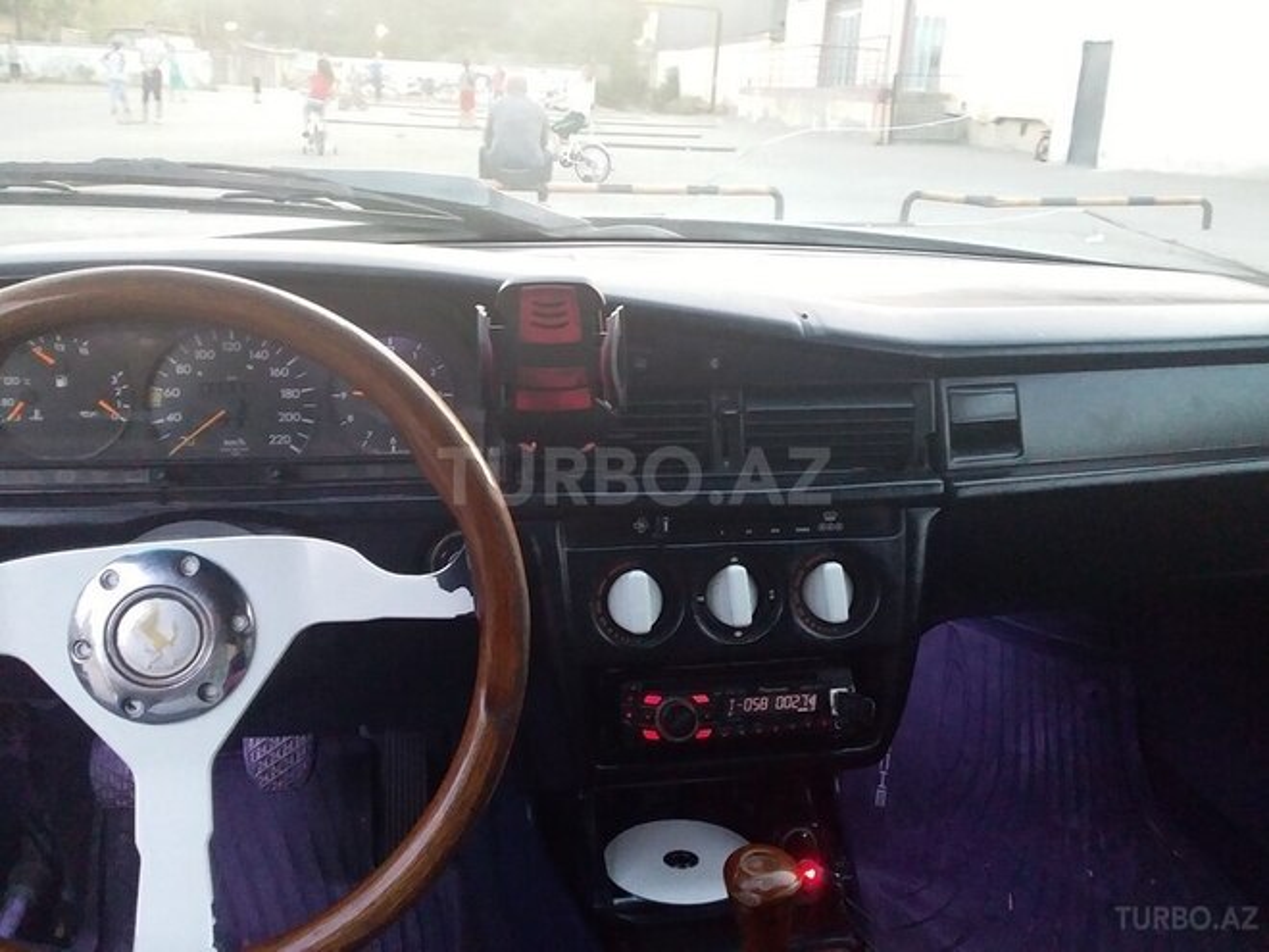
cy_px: 476
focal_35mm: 31
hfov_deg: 58.4
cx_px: 634
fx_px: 1136
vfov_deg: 45.4
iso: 200
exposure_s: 1/60
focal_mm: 3.3
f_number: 2.2
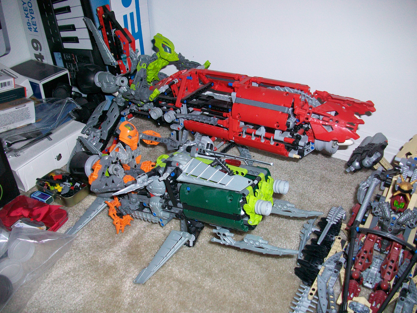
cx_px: 208
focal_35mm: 32
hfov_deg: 56.8
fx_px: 385
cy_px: 156
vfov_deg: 44.2
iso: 120
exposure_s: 1/60
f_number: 2.8
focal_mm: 5.7
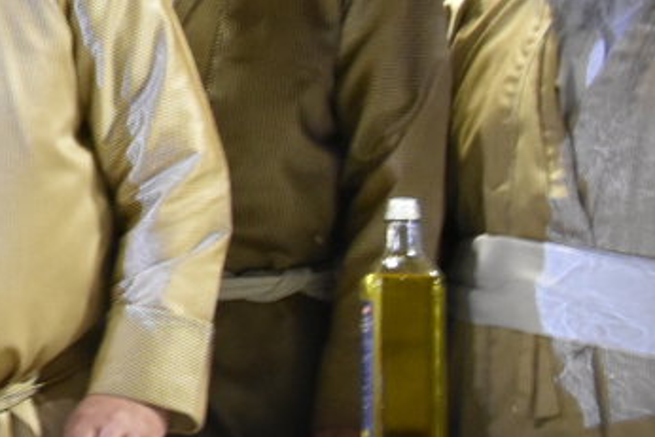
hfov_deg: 10.1
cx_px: -655
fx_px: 3422
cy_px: 96
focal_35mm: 188
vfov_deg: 7.3
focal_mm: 31
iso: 2500
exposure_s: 1/13
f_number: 6.3
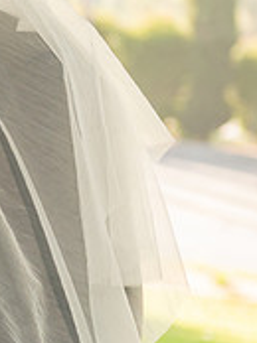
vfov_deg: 6.6
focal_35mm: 299
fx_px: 2967
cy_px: 199
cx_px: -183
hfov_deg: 4.9
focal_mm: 70
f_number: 3.5
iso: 200
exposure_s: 1/200
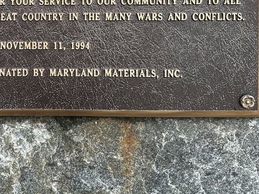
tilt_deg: -48.3
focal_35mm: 49
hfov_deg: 37.0
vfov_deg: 28.3
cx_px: 37
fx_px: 367
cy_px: 13
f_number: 1.78
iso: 80
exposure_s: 1/1562
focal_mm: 6.86
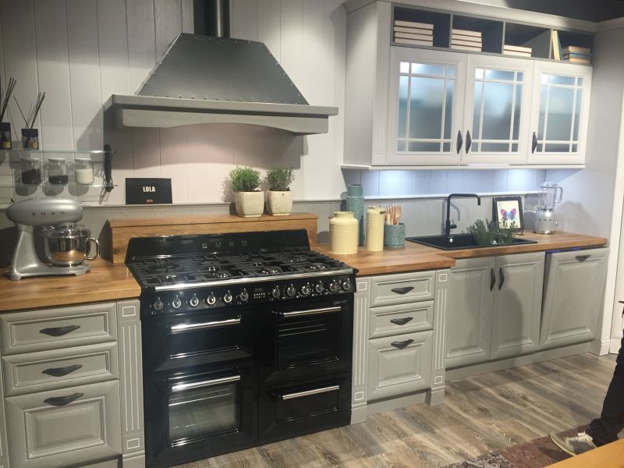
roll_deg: +0.8
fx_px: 523
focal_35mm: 29
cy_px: 234
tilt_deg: -8.7
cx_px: 312
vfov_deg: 48.2
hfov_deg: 61.7
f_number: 2.2
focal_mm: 4.15
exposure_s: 1/33
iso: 64
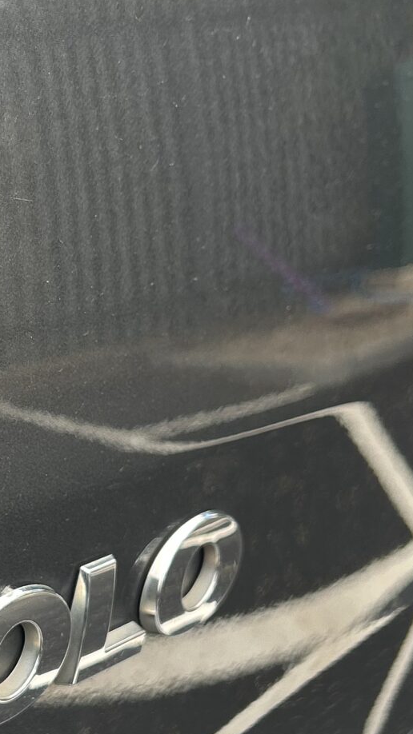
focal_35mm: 79
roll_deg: -3.0
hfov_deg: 14.6
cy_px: 560
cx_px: -132
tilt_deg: -20.7
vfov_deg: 26.5
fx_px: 1539
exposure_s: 1/142
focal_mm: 5.7
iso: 40
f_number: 1.5
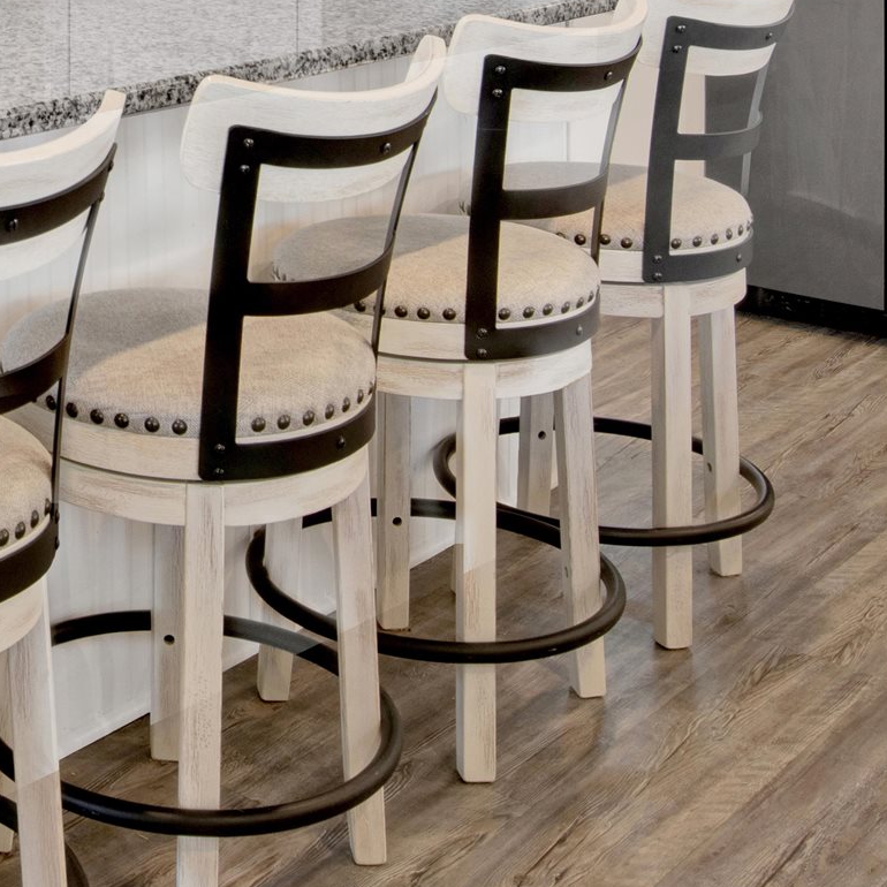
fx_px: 1768
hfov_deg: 24.7
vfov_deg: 24.7
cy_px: -250
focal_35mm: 61
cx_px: -244
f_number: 11
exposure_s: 1/5
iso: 200
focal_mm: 18
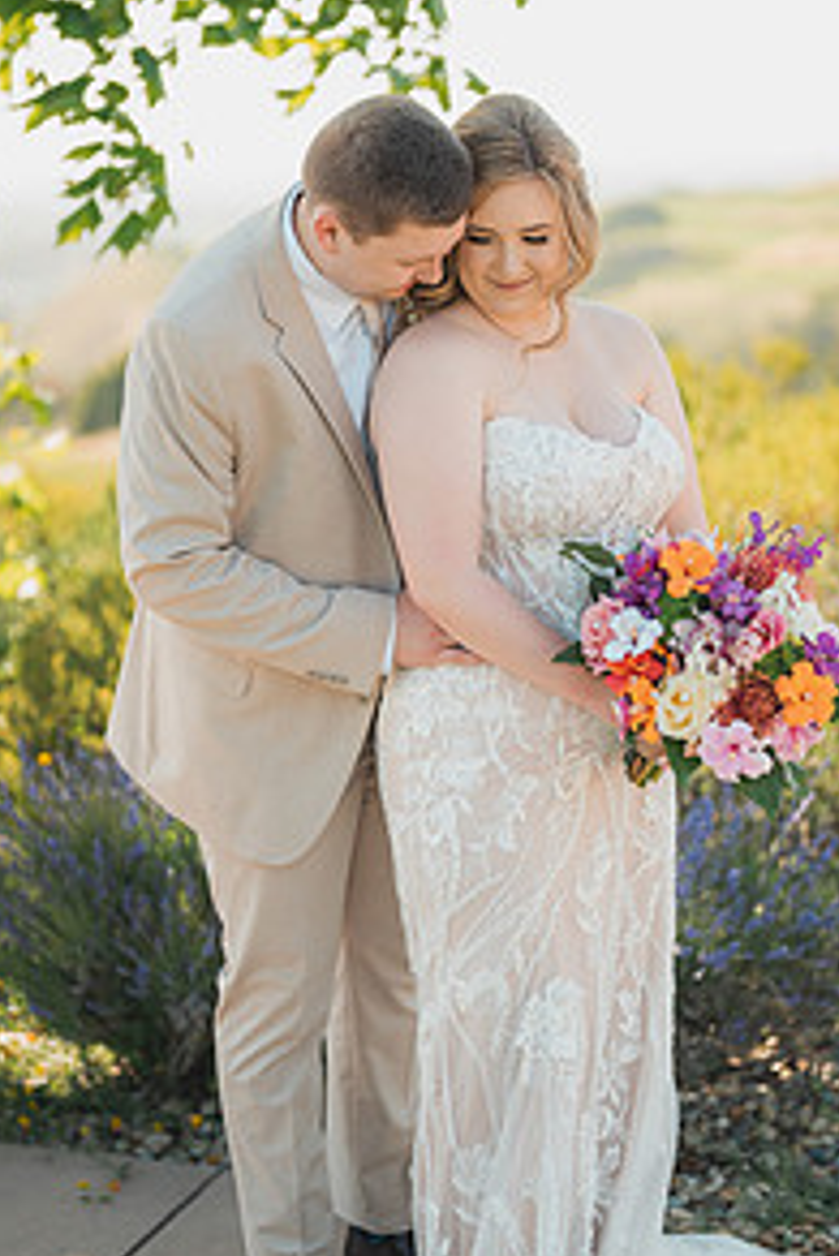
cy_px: 667
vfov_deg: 26.3
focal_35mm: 77
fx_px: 2688
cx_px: 456
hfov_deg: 17.7
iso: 50
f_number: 1.2
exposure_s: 1/1250
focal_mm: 50
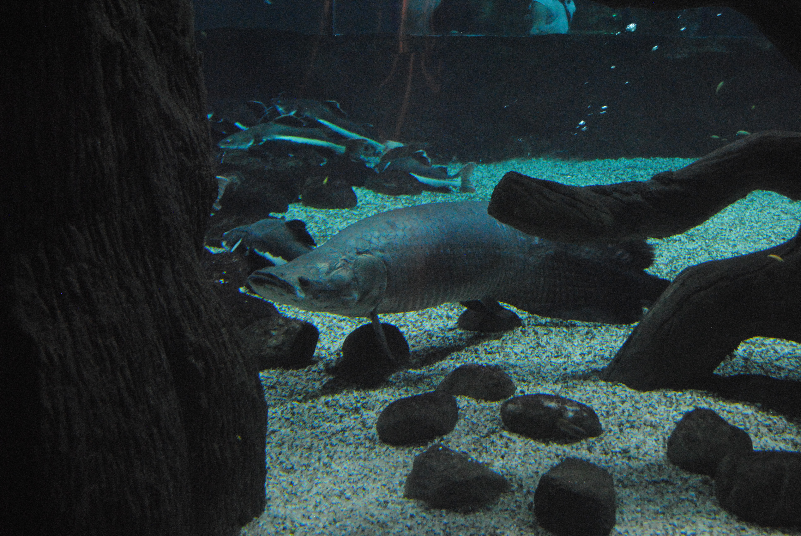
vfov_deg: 25.8
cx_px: 400
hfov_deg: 37.8
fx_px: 1170
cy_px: 268
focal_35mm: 52
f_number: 5
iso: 1600
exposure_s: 1/25
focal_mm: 35
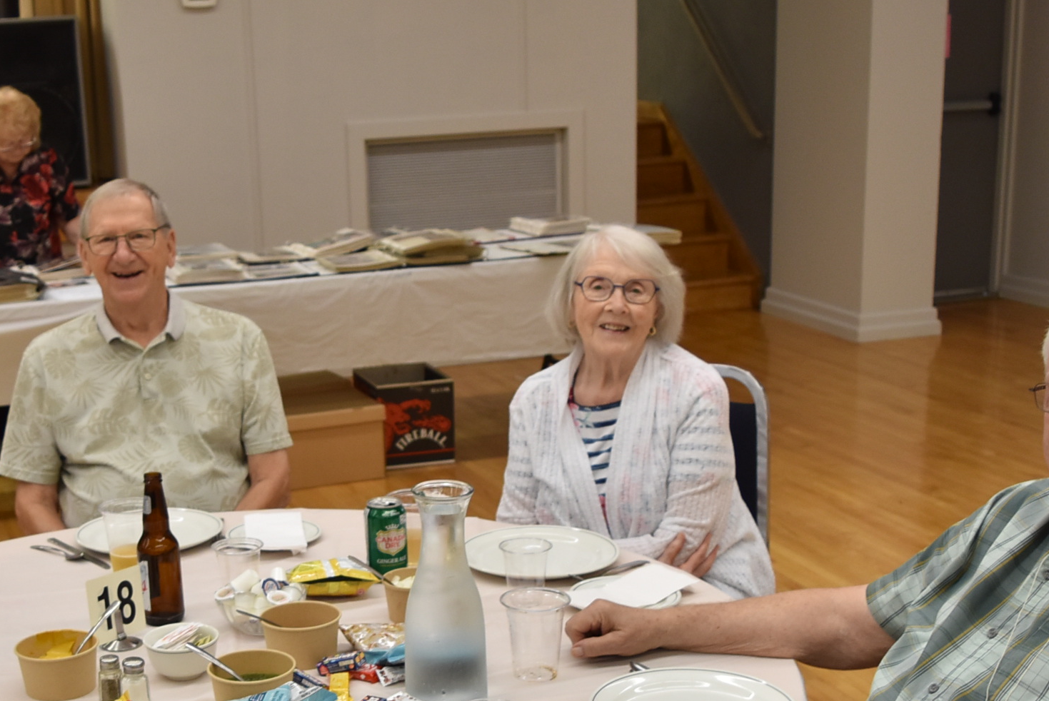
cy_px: 544
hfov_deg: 35.7
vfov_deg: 24.3
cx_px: 323
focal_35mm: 55
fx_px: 1604
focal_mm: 18
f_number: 4
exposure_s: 1/60
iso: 400
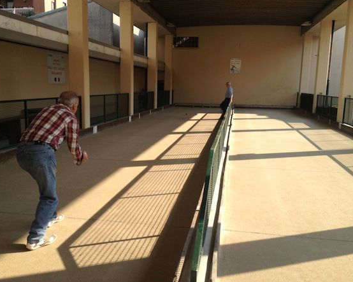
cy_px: 139
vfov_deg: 40.1
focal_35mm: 37
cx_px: 171
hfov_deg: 49.1
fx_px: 386
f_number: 2.4
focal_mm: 4.28
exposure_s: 1/502
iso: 50
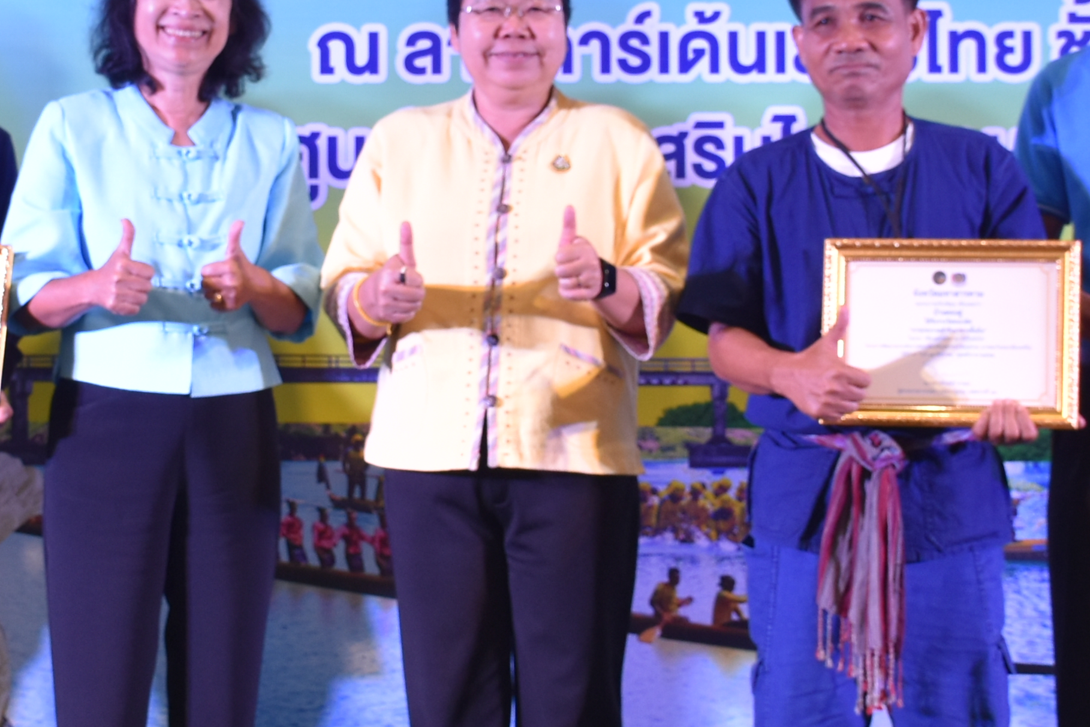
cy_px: 227
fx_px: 2997
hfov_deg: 20.6
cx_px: 452
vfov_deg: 13.8
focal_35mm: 99
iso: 400
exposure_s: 1/80
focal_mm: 20
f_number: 4.5
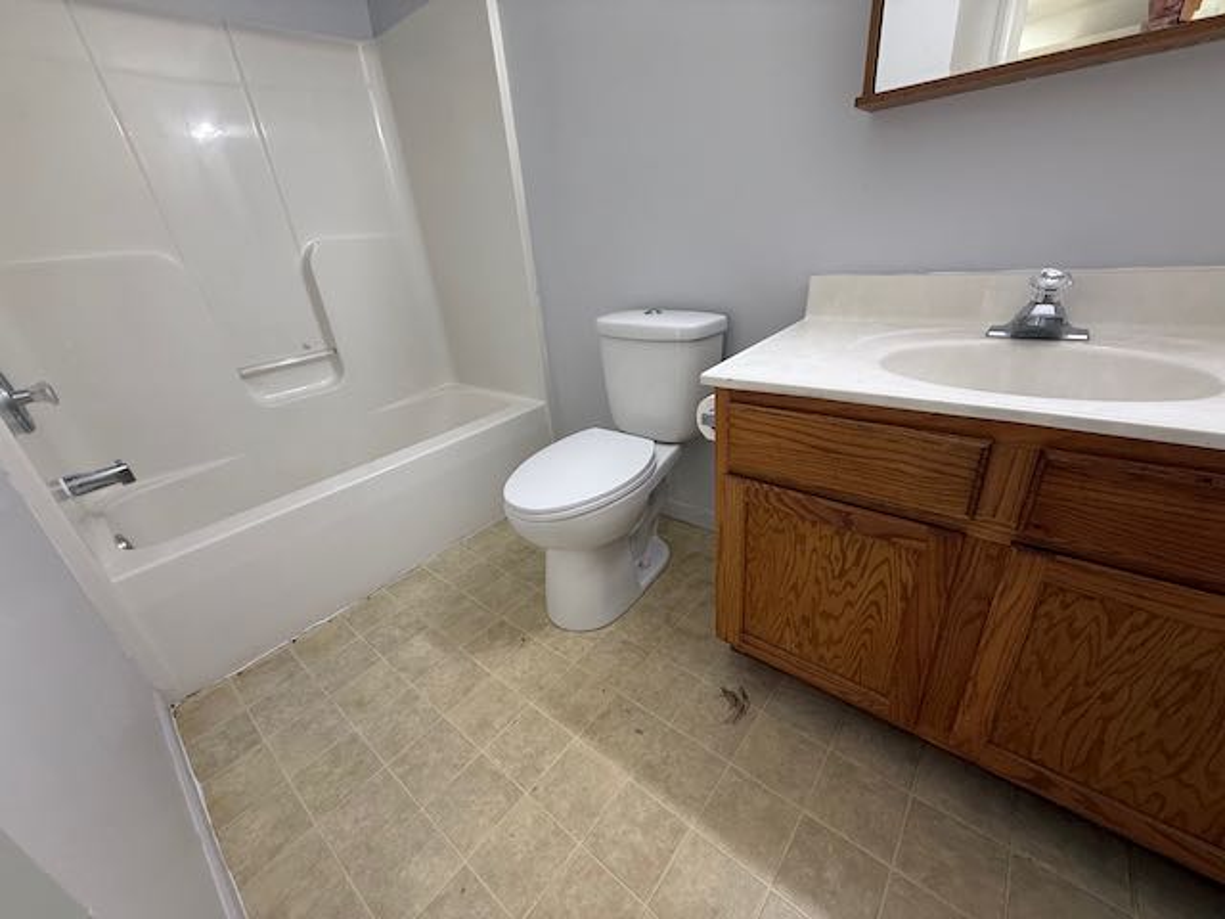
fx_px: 495
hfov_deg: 102.1
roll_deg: +5.5
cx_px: 612
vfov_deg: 85.7
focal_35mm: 14
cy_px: 460
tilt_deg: -24.5
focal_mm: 2.22
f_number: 2.2
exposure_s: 1/60
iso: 200
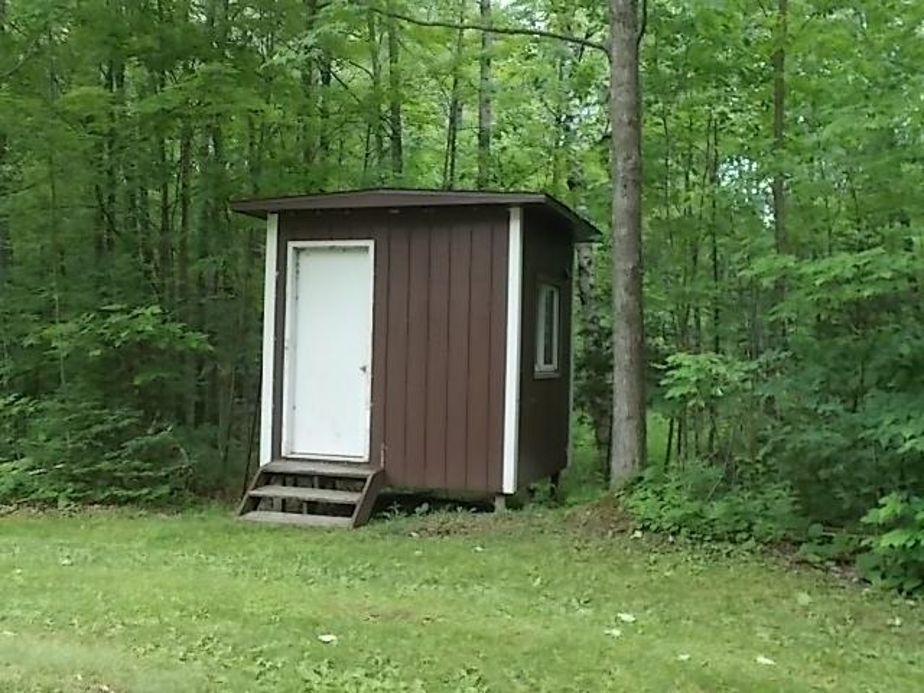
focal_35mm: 39
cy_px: 346
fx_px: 1041
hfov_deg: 47.9
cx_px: 462
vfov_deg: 36.8
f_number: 3.9
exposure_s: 1/30
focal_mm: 6.9
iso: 200
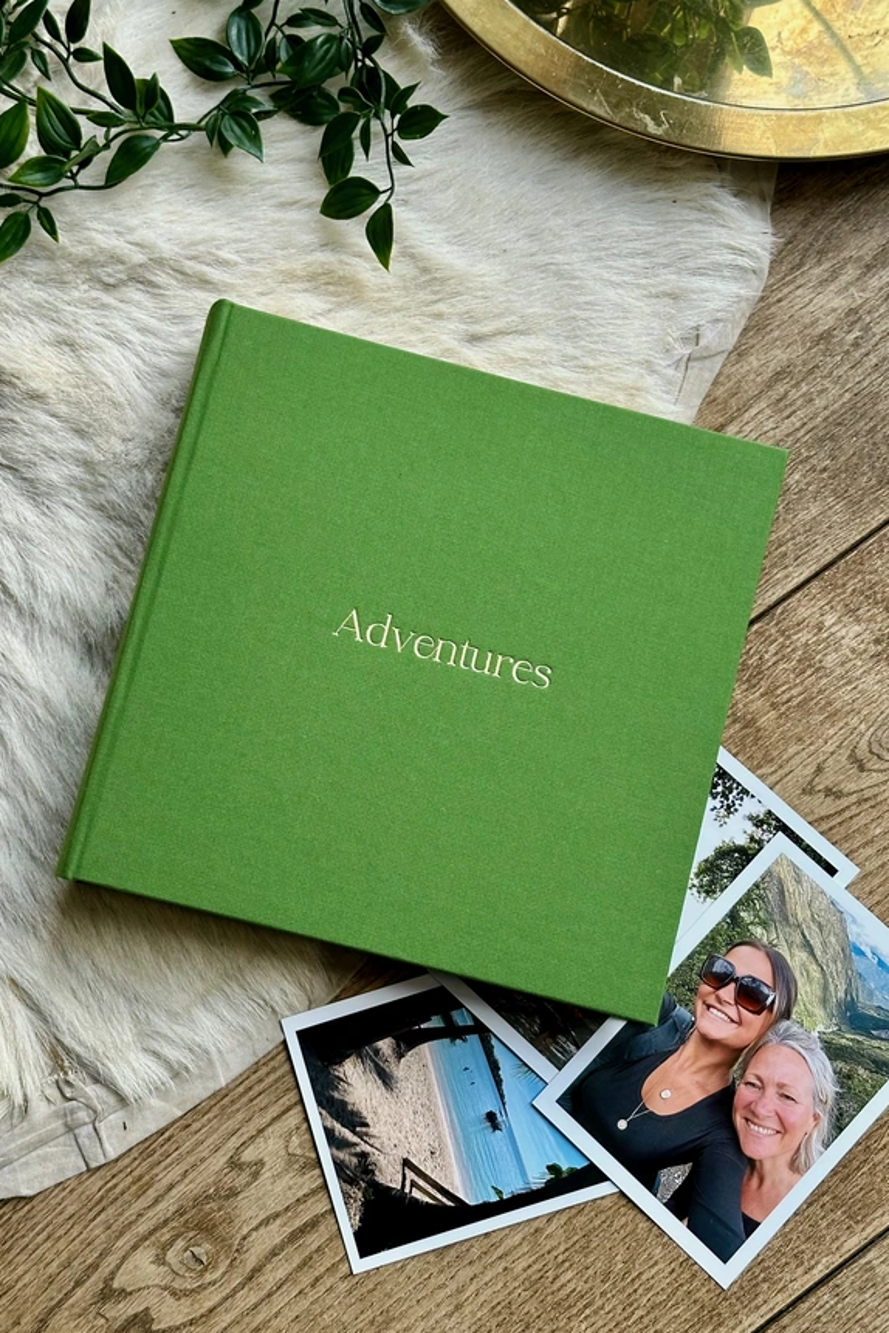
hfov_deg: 26.5
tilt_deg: -79.2
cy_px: 666
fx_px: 1889
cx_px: 437
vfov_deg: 38.9
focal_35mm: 51
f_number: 1.78
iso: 64
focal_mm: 6.86
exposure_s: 1/138
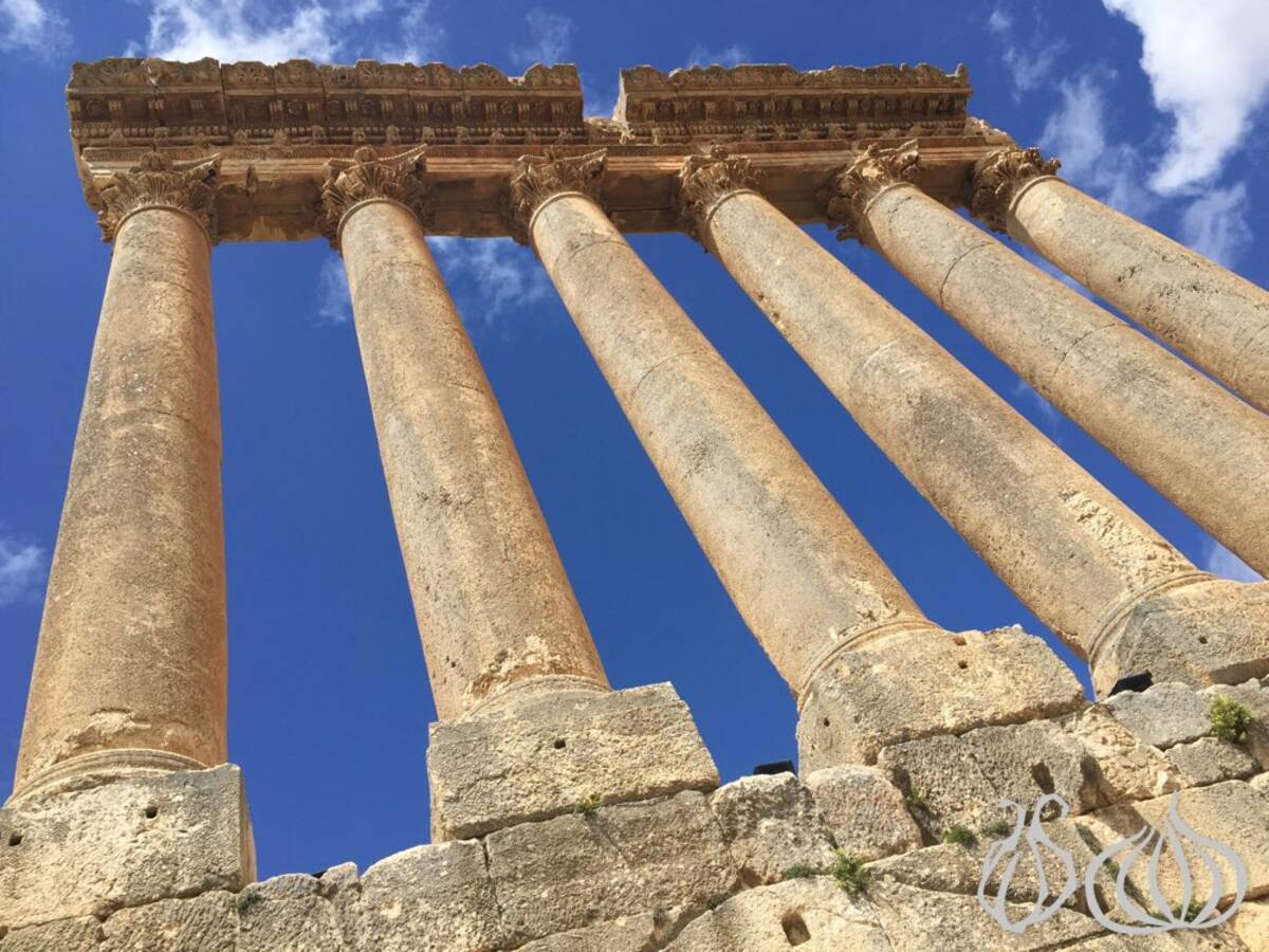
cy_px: 476
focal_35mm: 29
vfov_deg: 48.2
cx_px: 634
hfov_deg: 61.7
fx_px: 1063
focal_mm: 4.15
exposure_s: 1/2639
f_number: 2.2
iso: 32
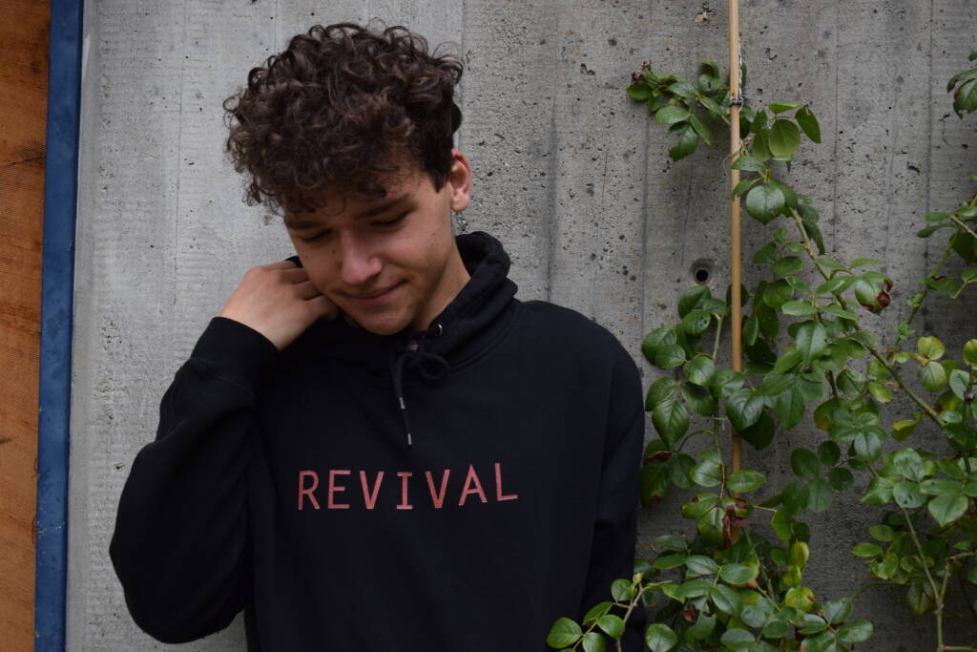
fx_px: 1099
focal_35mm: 40
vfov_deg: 33.0
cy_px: 326
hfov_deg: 47.9
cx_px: 488
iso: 280
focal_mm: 27
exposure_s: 1/125
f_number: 5.6
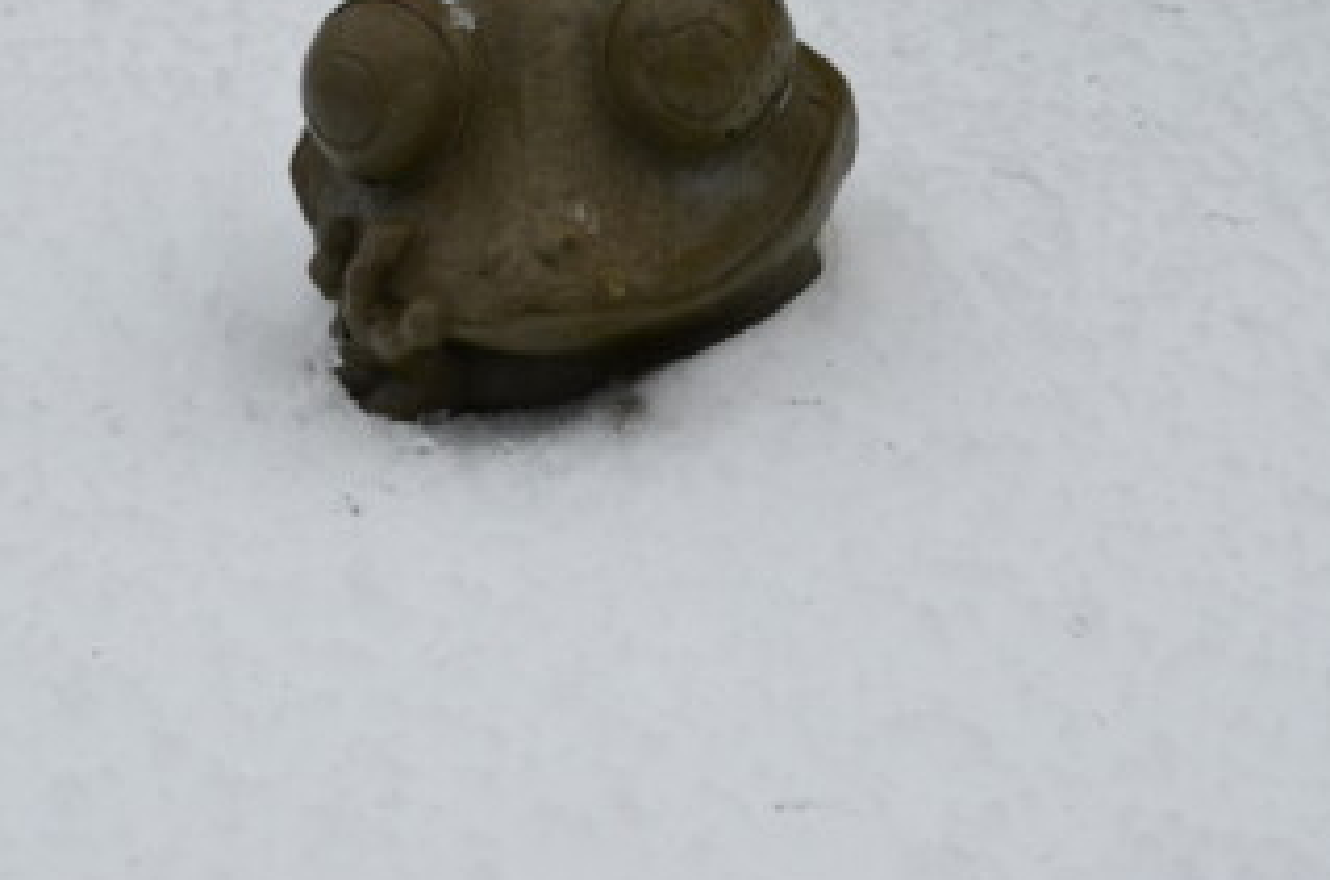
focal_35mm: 160
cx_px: 602
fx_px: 5886
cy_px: 296
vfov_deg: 8.5
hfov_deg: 12.9
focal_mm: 75
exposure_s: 1/125
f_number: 9
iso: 800
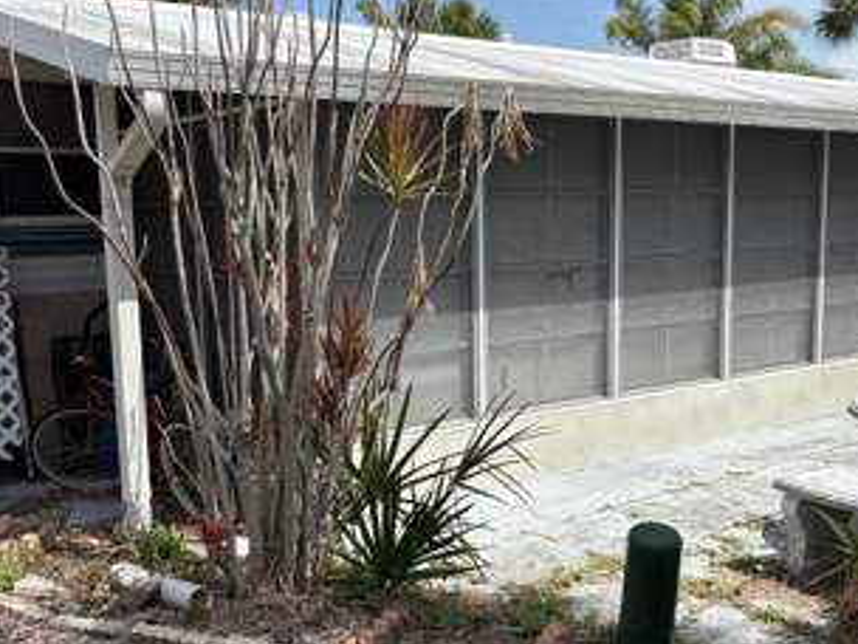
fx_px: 1016
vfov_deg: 35.1
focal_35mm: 41
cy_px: 363
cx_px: 449
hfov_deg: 45.8
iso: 50
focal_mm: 5.96
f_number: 1.6
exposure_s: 1/3125
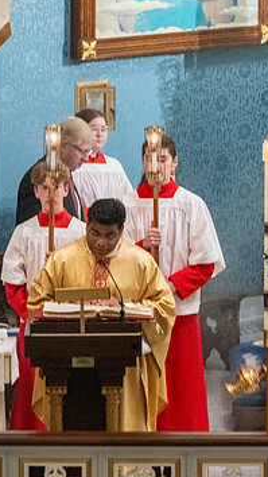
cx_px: 156
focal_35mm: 343
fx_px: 4335
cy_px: 231
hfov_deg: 3.5
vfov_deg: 6.3
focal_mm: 200
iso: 5000
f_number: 11
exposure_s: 1/60
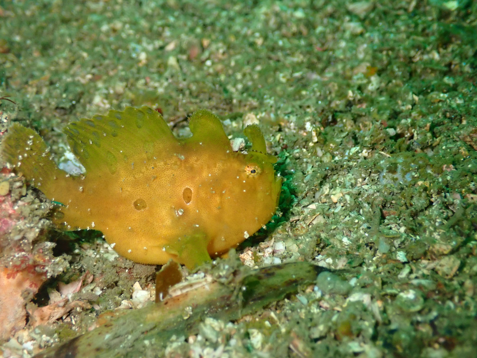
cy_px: 179
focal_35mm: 47
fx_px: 648
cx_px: 238
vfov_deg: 30.9
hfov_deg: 40.4
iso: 800
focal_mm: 8.4
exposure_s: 1/50
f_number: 9
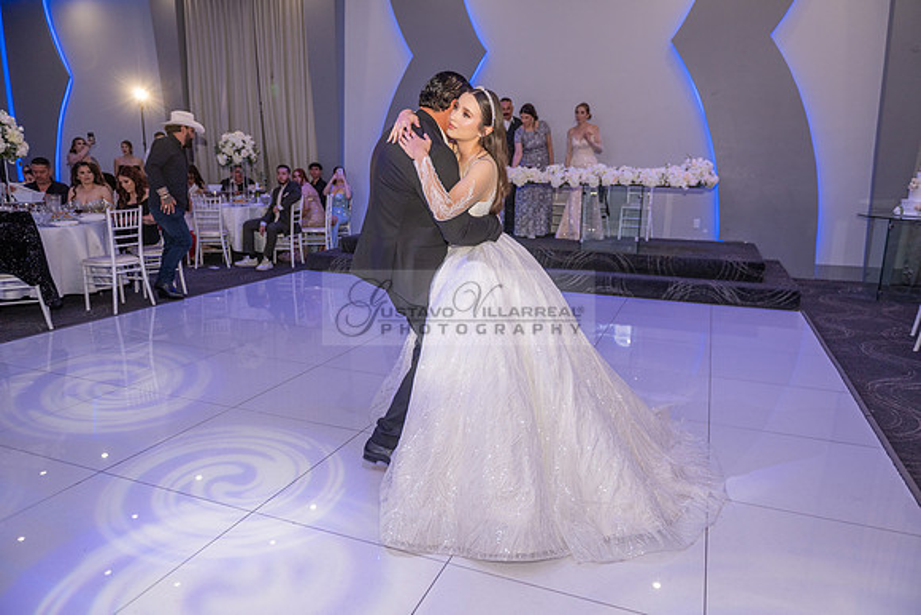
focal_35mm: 24
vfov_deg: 53.2
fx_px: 614
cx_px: 460
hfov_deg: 73.7
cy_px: 308
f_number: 2.8
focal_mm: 24
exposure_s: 1/125
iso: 800
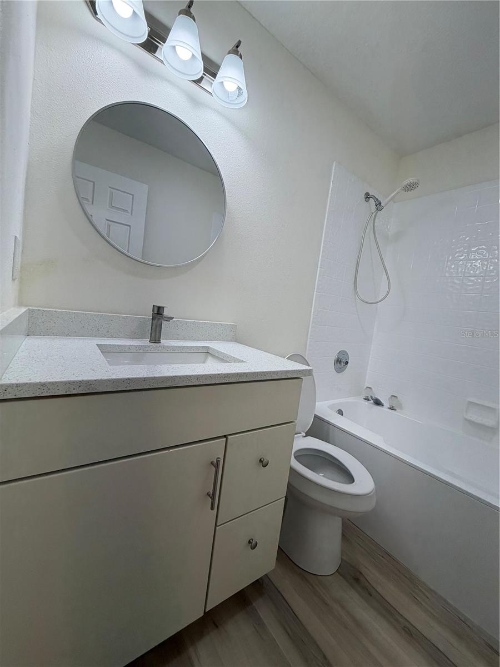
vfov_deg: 102.1
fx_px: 270
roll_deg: -6.5
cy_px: 334
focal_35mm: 14
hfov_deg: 85.7
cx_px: 250
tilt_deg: -4.7
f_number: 2.2
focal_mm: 2.22
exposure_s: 1/120
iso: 50
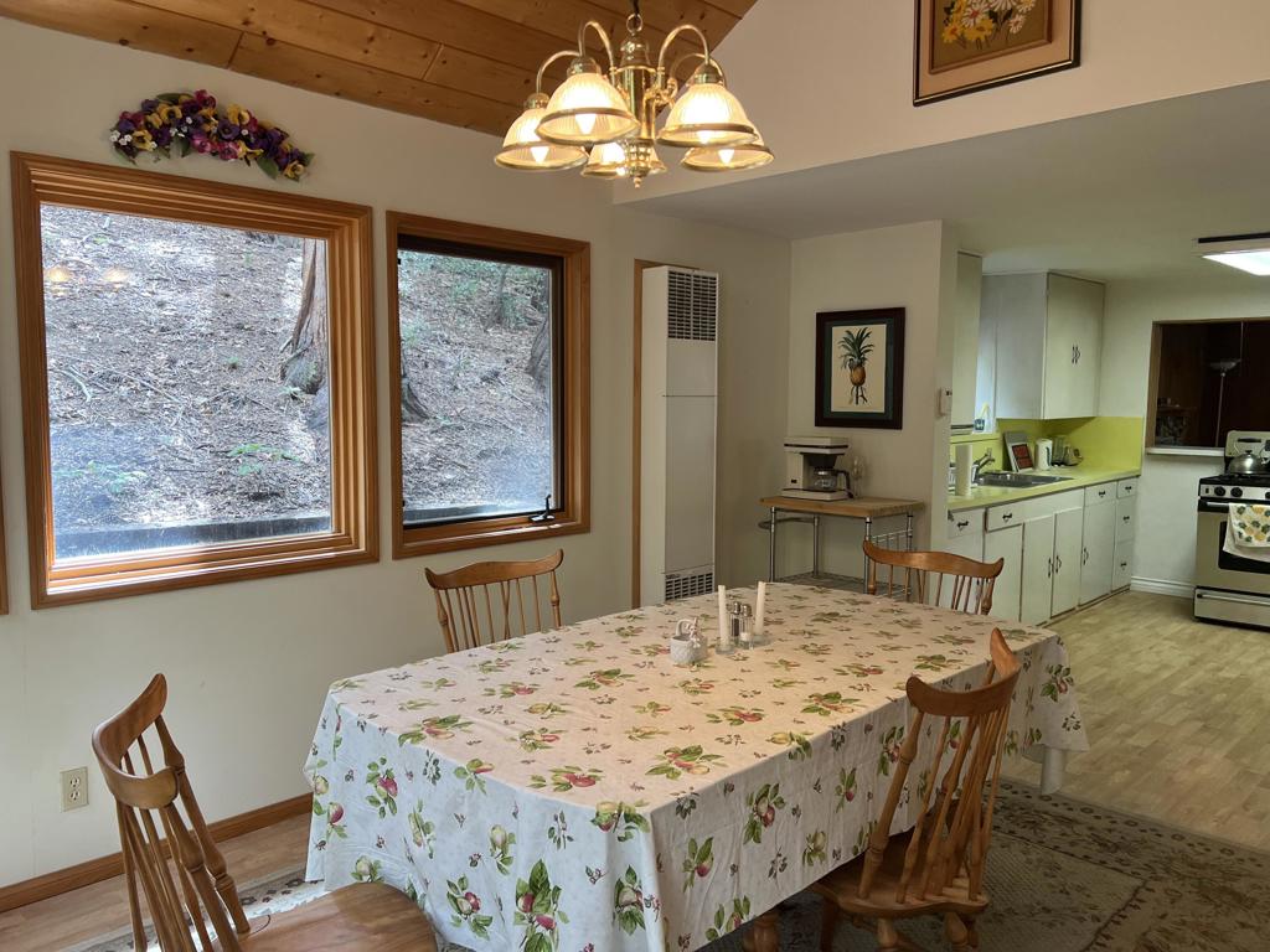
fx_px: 954
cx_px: 635
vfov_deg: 53.1
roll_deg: +0.6
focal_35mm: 26
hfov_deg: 67.3
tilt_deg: -4.2
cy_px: 476
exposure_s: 1/120
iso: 80
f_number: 1.5
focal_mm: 5.7
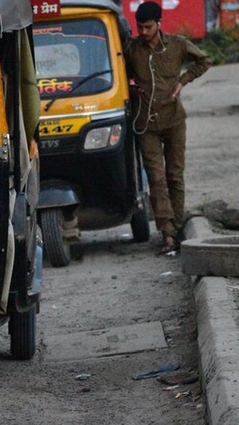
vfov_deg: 8.2
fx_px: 2965
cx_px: -57
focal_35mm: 263
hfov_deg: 4.6
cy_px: 193
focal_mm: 95
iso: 11400
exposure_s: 1/500
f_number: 4.8
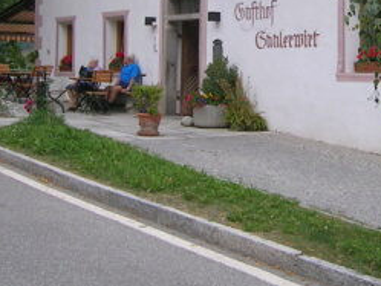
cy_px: 3
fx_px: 826
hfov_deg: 25.6
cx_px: 296
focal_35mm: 75
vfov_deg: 19.1
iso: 50
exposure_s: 1/72.3
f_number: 2.8
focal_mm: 5.4
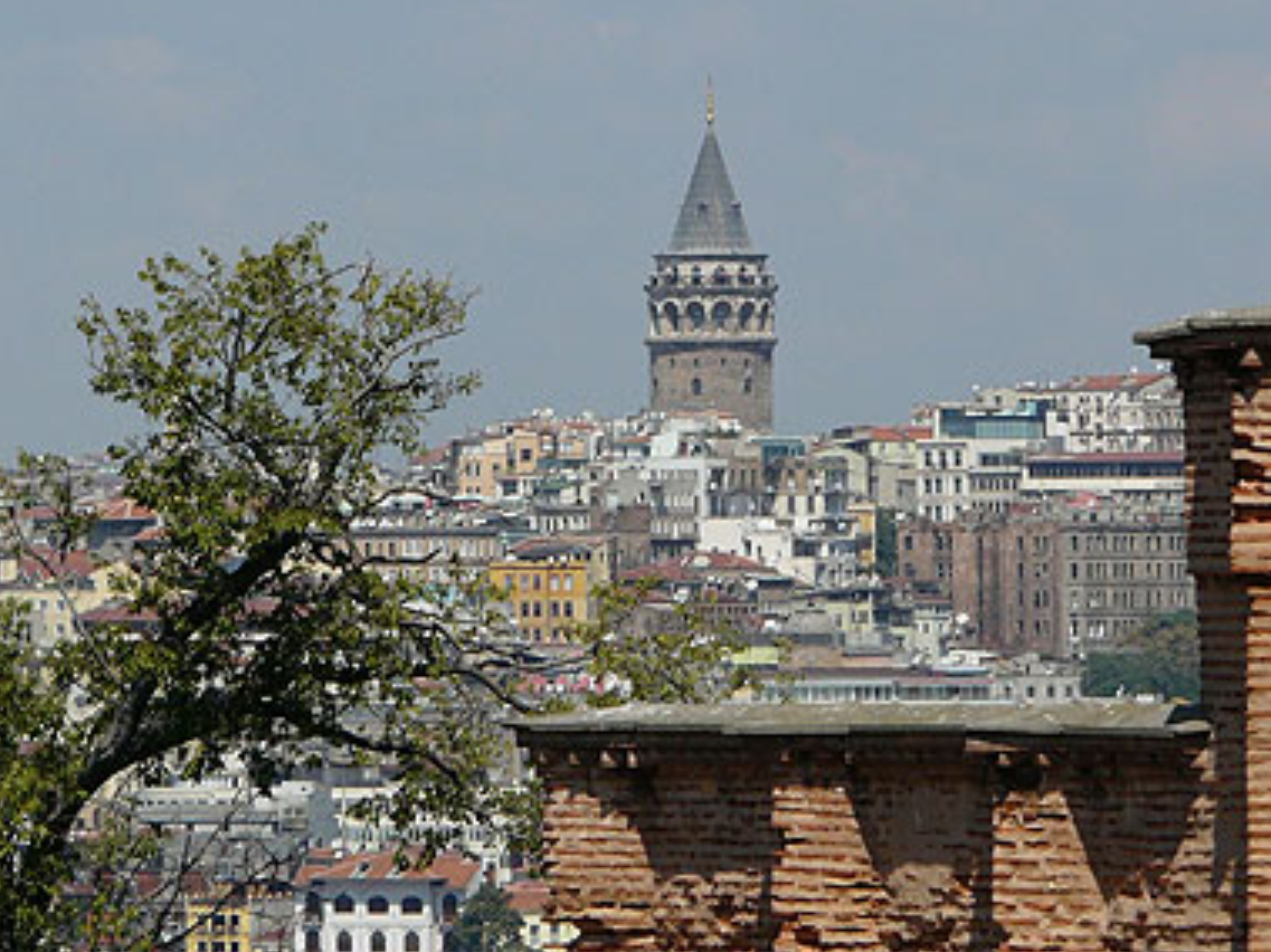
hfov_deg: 6.1
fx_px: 11893
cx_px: 698
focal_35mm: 324
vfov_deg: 4.6
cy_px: 391
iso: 100
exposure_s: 1/500
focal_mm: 35.2
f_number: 7.1
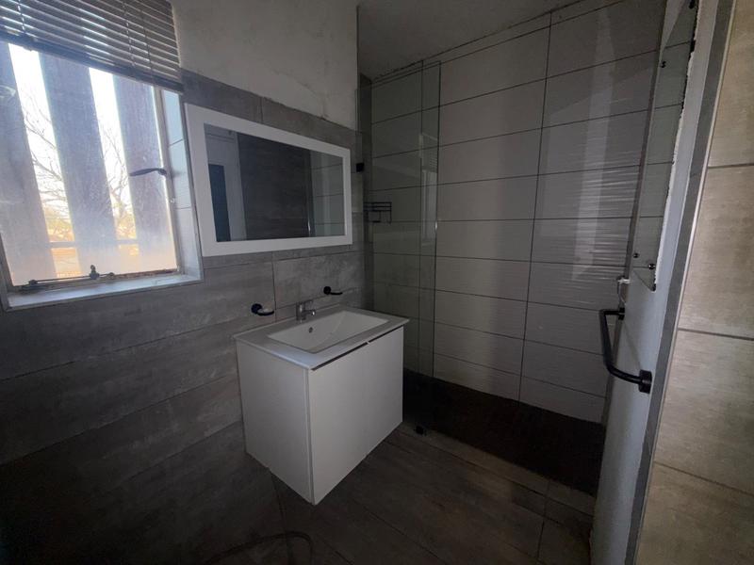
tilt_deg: -10.2
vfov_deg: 85.7
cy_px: 282
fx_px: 305
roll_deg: +1.5
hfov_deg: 102.1
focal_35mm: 14
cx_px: 377
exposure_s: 1/60
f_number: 2.2
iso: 40
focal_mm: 2.22
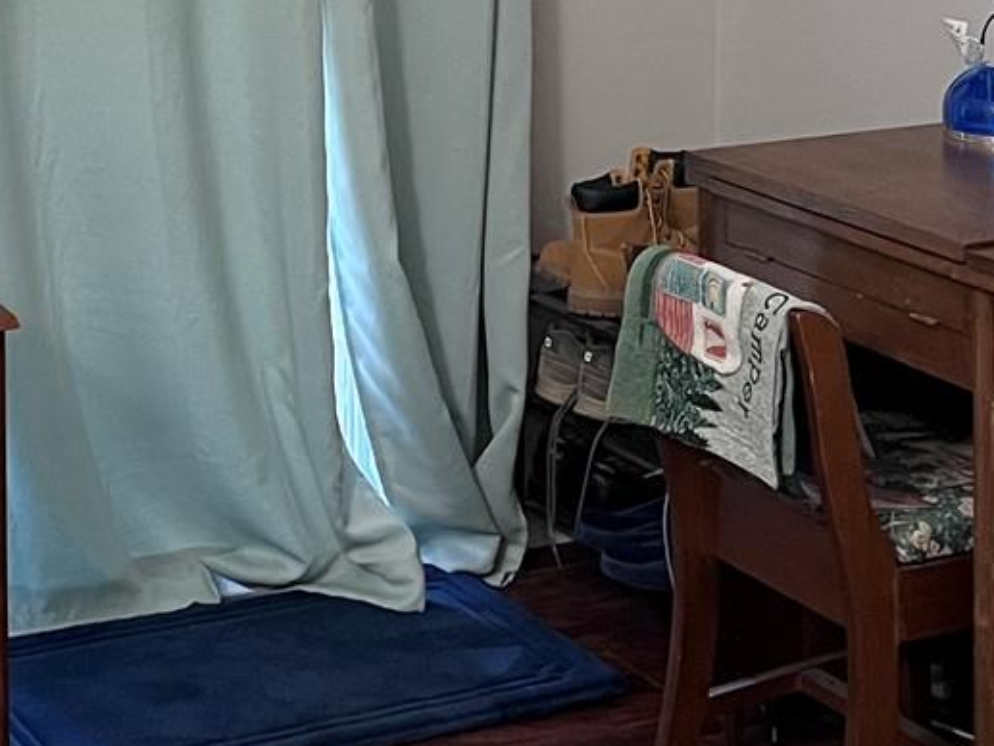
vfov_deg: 14.1
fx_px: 2958
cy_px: -67
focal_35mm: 103
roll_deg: +0.0
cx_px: 325
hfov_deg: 19.0
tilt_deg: -8.0
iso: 320
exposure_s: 1/60
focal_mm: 5.7
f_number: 1.5
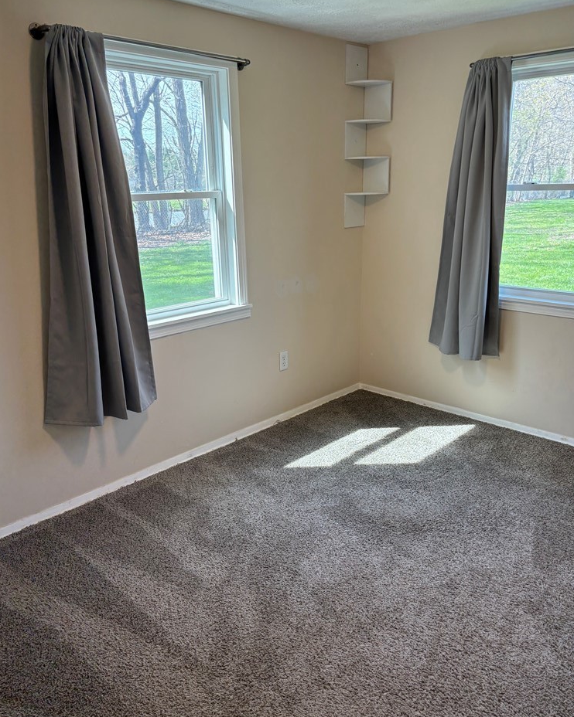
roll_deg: +1.0
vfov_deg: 62.2
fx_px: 595
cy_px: 379
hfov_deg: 51.5
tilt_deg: -18.2
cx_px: 283
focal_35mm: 28
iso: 80
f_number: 1.6
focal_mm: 5.96
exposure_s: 1/120
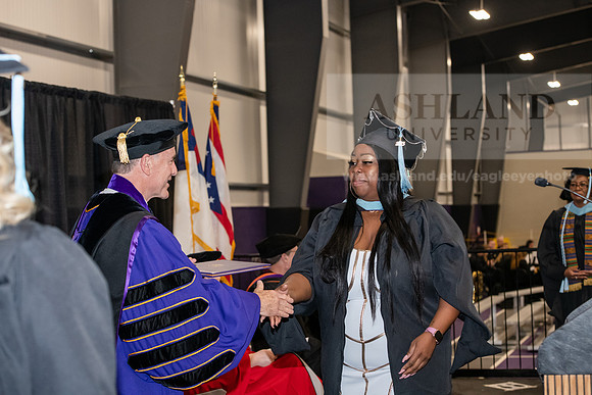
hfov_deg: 28.8
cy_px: 198
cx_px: 296
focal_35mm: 70
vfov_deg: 19.5
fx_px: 1151
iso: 2500
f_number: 5.6
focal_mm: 70
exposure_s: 1/200
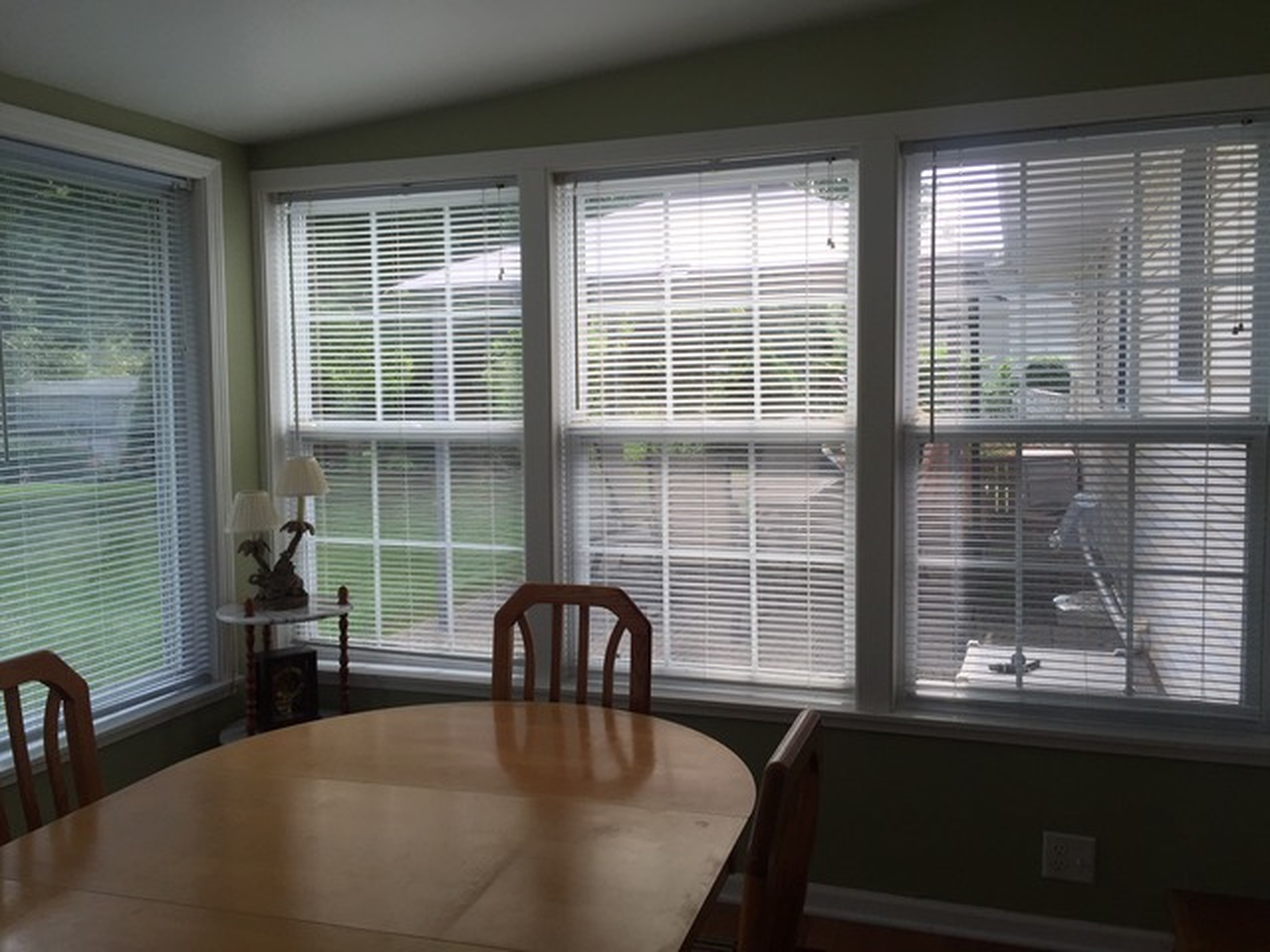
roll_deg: -0.8
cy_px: 476
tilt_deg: -4.1
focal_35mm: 29
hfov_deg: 61.7
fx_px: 1064
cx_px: 635
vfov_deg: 48.2
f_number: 2.2
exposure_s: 1/460
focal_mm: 4.15
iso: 32
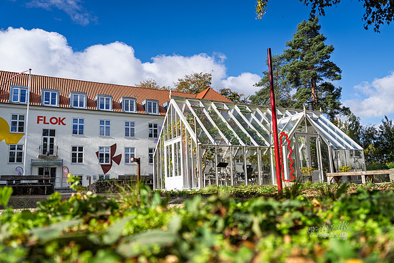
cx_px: 197
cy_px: 132
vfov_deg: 44.5
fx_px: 322
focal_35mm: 29
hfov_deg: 63.0
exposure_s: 1/1600
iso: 64
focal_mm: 29
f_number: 2.8
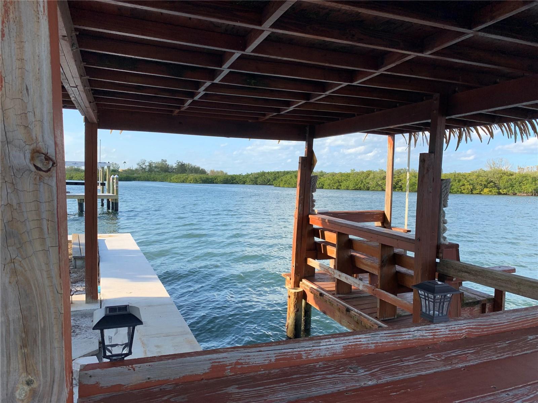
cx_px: 269
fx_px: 404
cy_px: 202
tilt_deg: -5.1
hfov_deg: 67.3
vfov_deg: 53.1
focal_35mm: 26
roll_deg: -1.0
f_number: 1.8
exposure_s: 1/849
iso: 25
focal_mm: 4.25
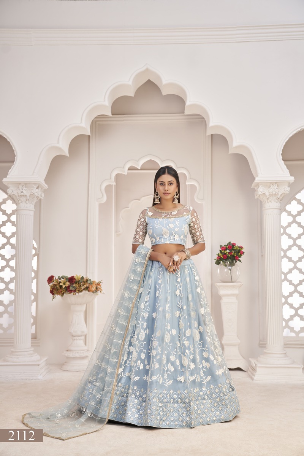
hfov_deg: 29.3
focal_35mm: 46
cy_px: 228
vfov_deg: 42.7
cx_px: 152
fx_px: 582
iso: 160
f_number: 3.5
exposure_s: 1/160
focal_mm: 46
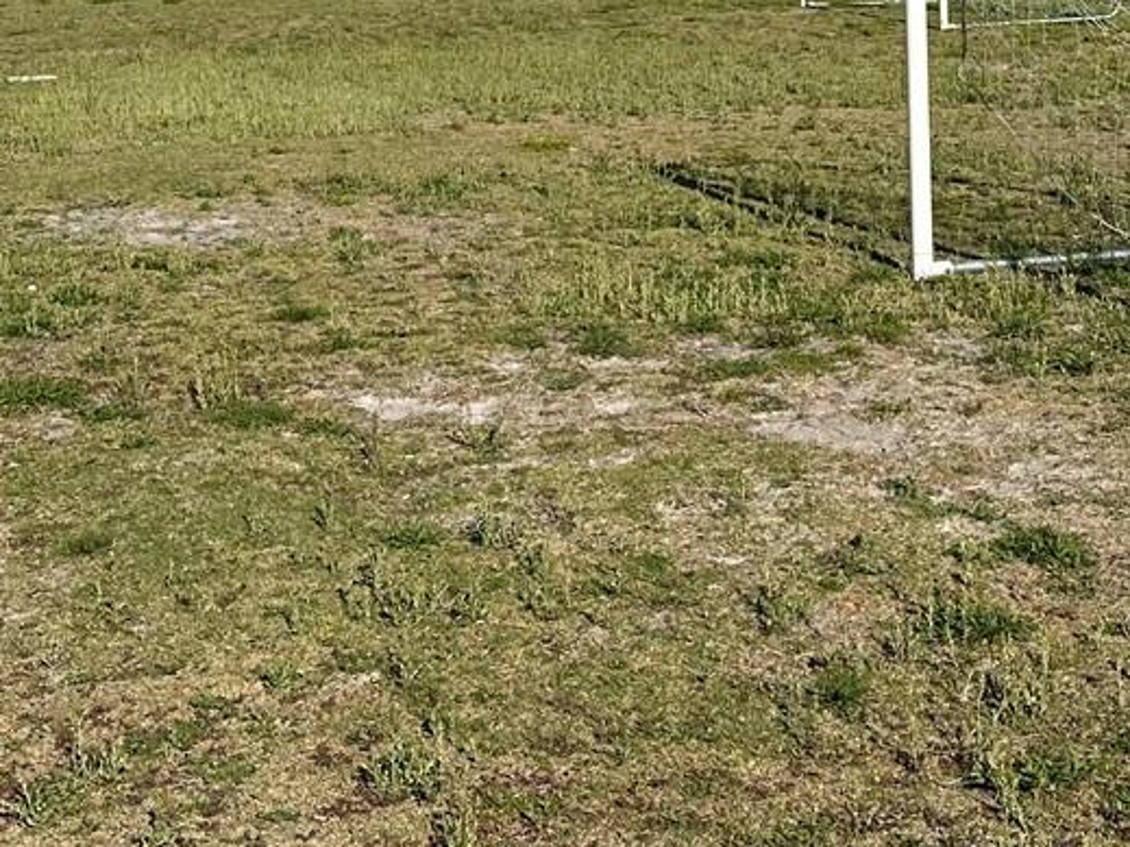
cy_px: -22
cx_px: 627
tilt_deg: -1.5
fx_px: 2415
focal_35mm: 74
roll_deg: +0.9
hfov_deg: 26.3
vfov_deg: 19.3
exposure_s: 1/7042
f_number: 1.78
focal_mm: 6.86
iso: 80
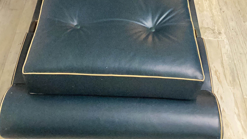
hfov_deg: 44.6
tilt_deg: -45.8
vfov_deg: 24.3
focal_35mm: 46
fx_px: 301
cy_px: -14
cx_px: 124
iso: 640
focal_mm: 3.3
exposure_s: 1/30
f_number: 2.4
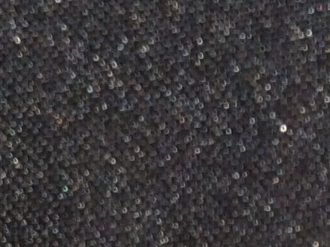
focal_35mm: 177
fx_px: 1687
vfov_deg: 7.8
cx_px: 334
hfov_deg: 11.1
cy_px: 601
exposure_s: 1/1121
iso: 32
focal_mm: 3.3
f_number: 2.4
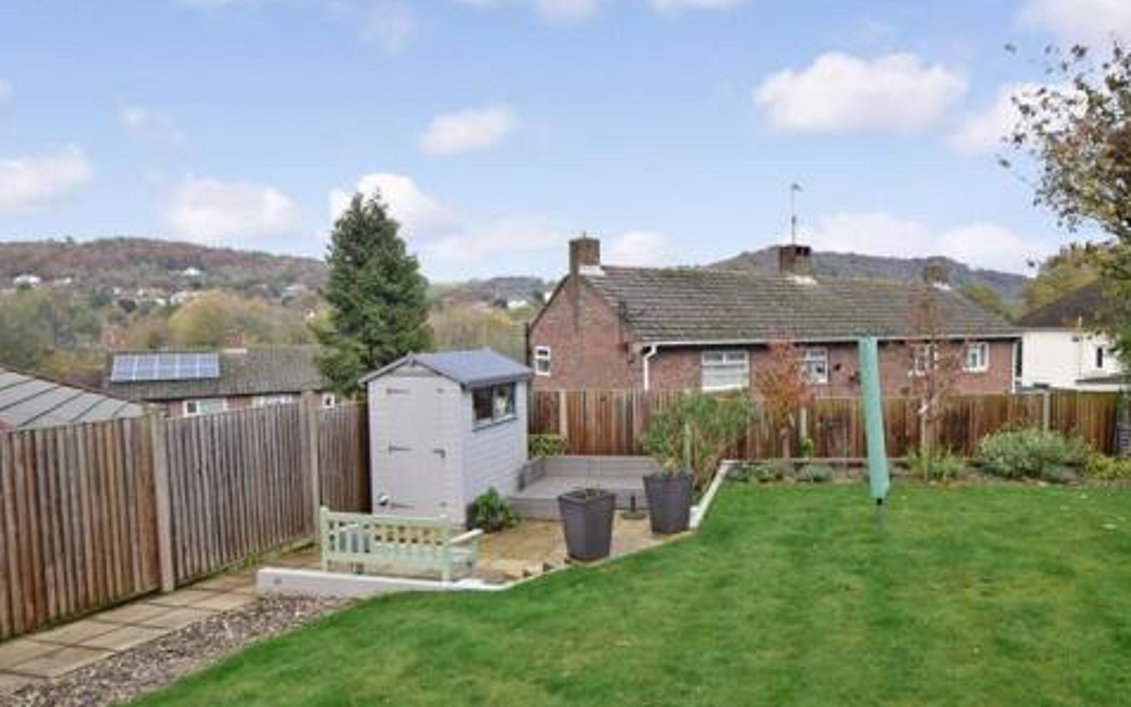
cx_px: 680
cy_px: 369
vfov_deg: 57.2
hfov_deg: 81.3
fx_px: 647
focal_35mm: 21
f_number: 9
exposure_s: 1/60
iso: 400
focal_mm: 10
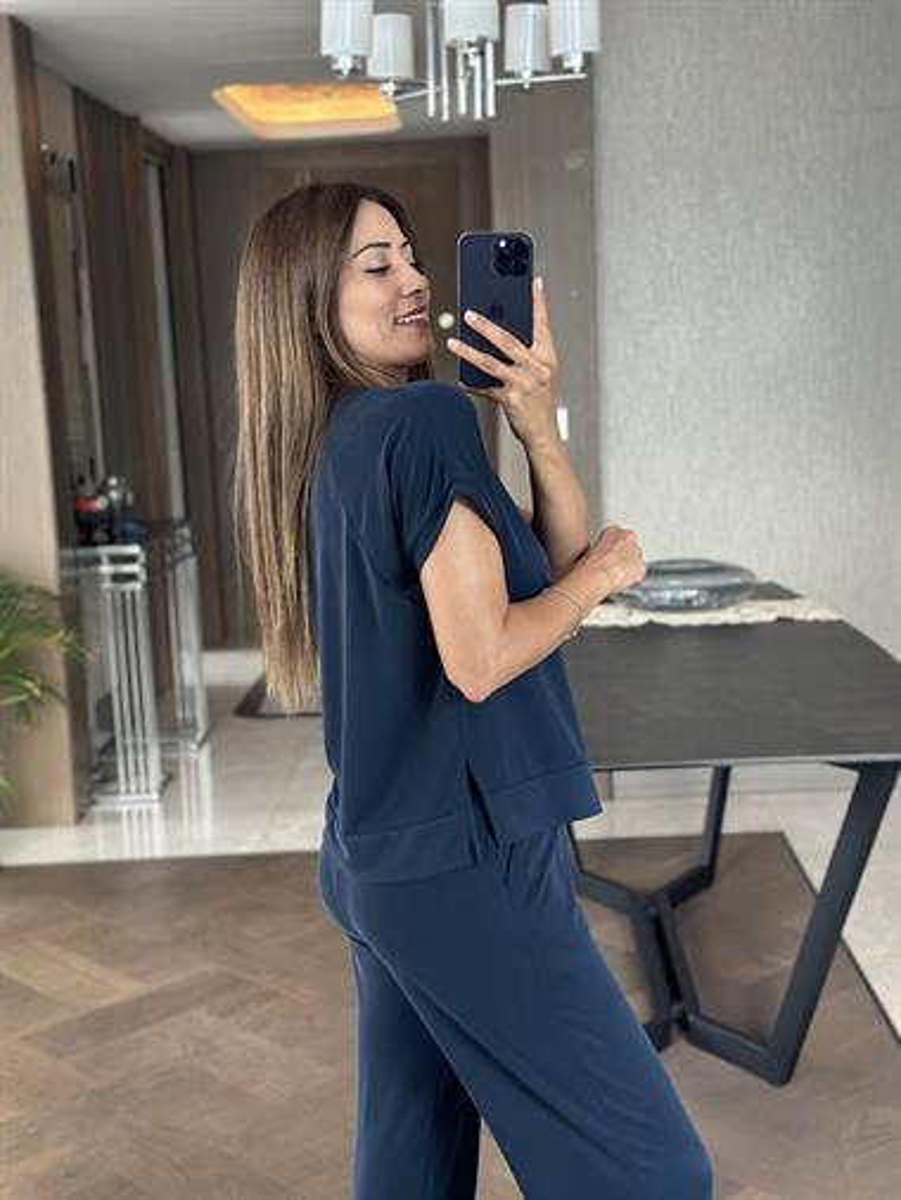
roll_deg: +1.9
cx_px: 450
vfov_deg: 39.6
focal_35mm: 48
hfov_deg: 30.3
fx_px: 1664
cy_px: 600
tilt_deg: -13.0
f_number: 1.78
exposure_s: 1/60
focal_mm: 6.86
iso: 320
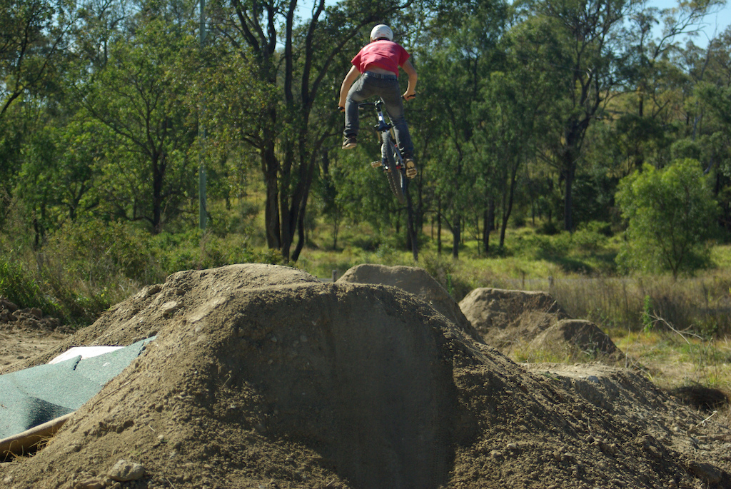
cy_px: 244
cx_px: 366
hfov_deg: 20.9
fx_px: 1982
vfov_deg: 14.1
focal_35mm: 98
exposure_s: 1/1600
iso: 400
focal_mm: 65
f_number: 5.6
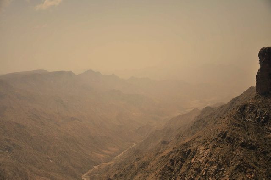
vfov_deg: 31.8
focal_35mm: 42
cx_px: 136
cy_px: 90
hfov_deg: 46.5
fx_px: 316
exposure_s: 1/2000
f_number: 4
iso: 200
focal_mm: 28
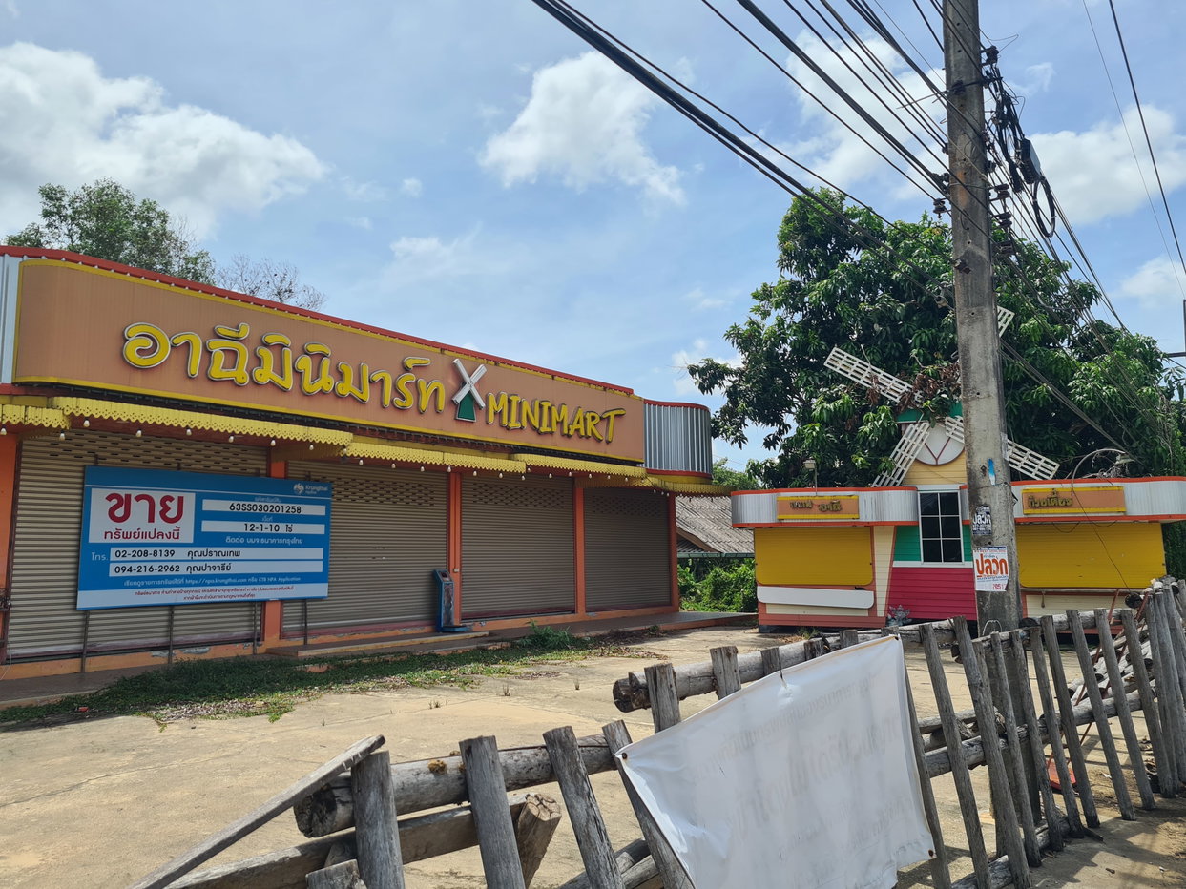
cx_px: 593
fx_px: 891
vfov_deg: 53.1
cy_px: 444
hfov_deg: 67.3
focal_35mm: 26
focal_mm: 5.4
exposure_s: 1/2896
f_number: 1.8
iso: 50
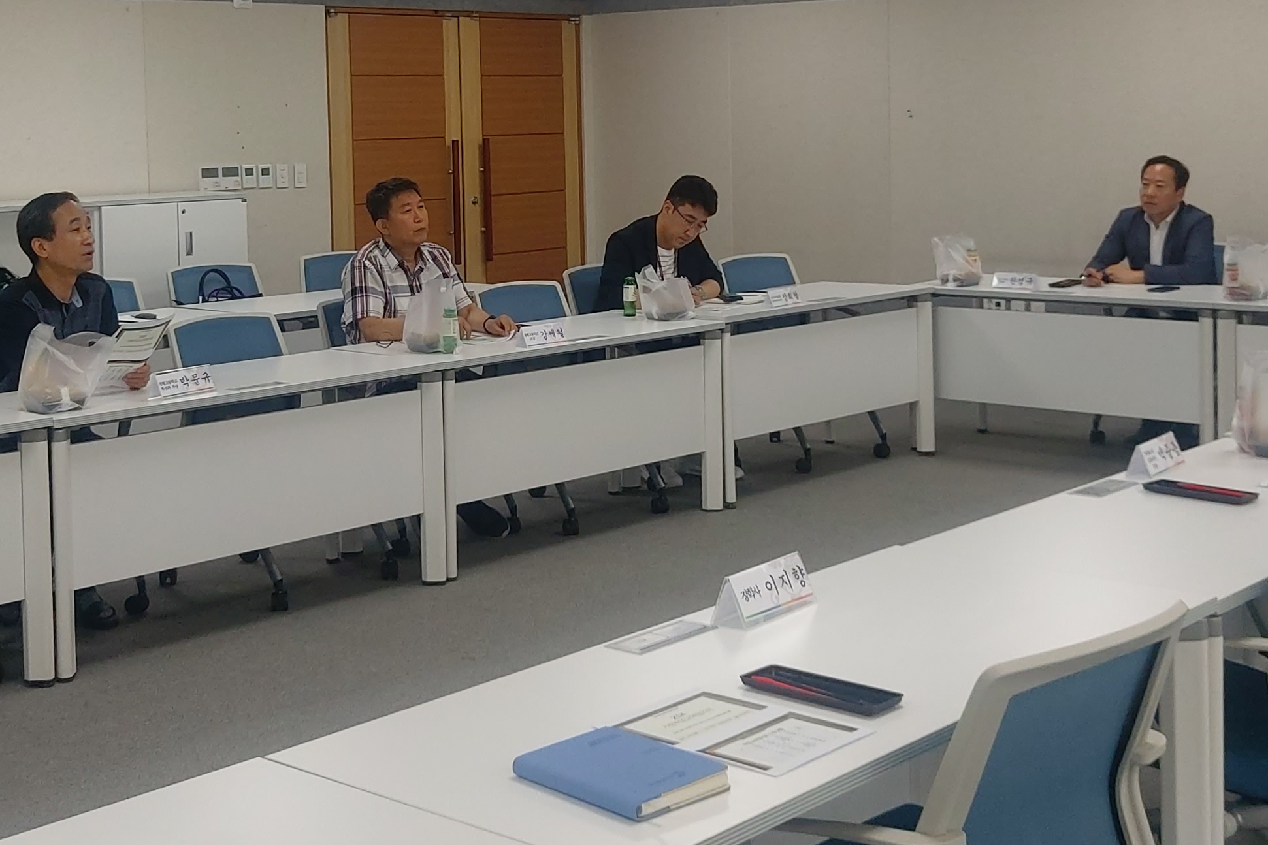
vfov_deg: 24.8
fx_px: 1902
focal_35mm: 54
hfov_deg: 36.9
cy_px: 209
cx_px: 627
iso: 80
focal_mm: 4.58
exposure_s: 1/120
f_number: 2
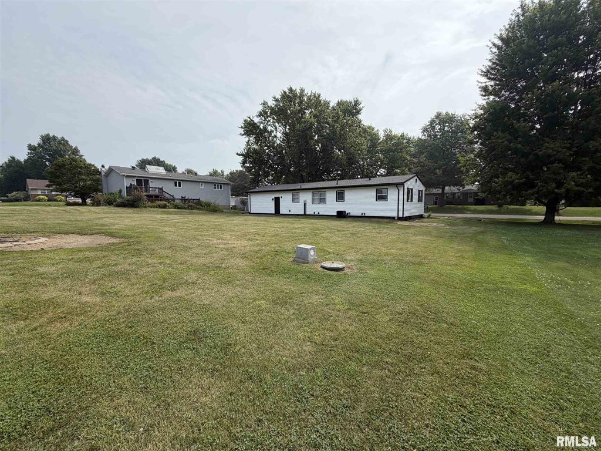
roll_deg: +1.0
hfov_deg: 102.1
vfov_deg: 85.7
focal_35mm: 14
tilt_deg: -4.6
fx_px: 243
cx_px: 300
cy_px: 226
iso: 25
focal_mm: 2.22
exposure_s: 1/1189
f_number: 2.2
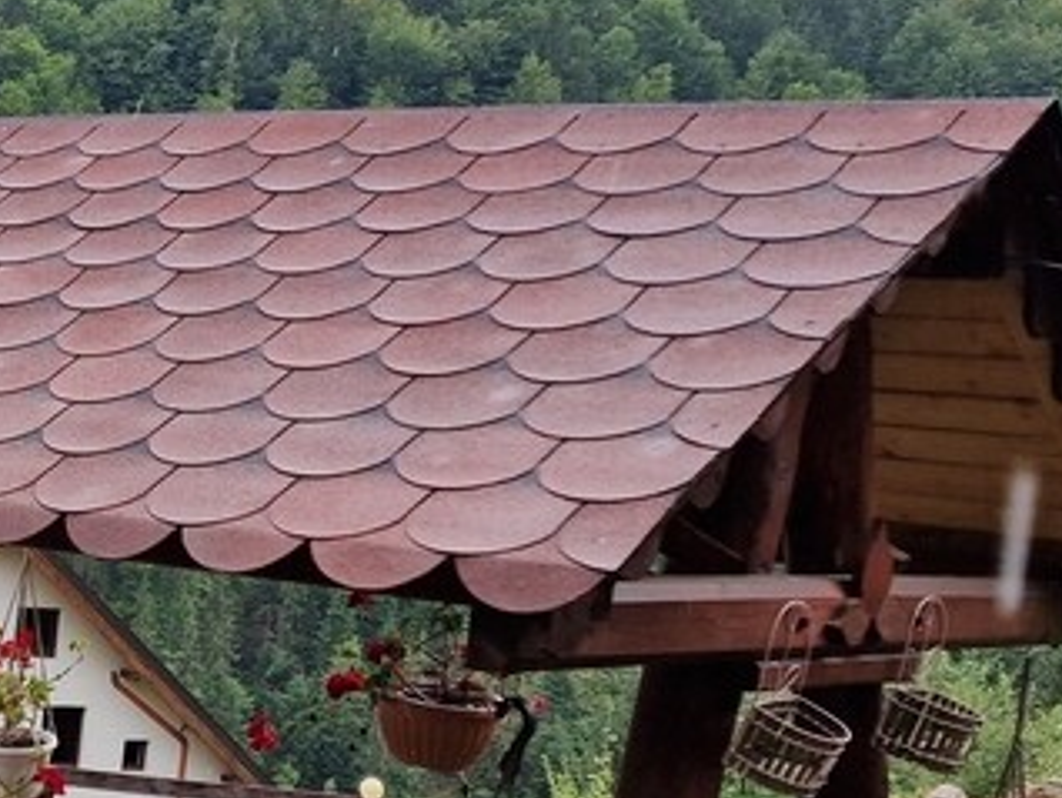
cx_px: -187
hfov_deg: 24.1
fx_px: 2272
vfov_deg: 19.8
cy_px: 561
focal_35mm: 74
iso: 50
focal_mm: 6.4
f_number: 1.8
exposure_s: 1/337
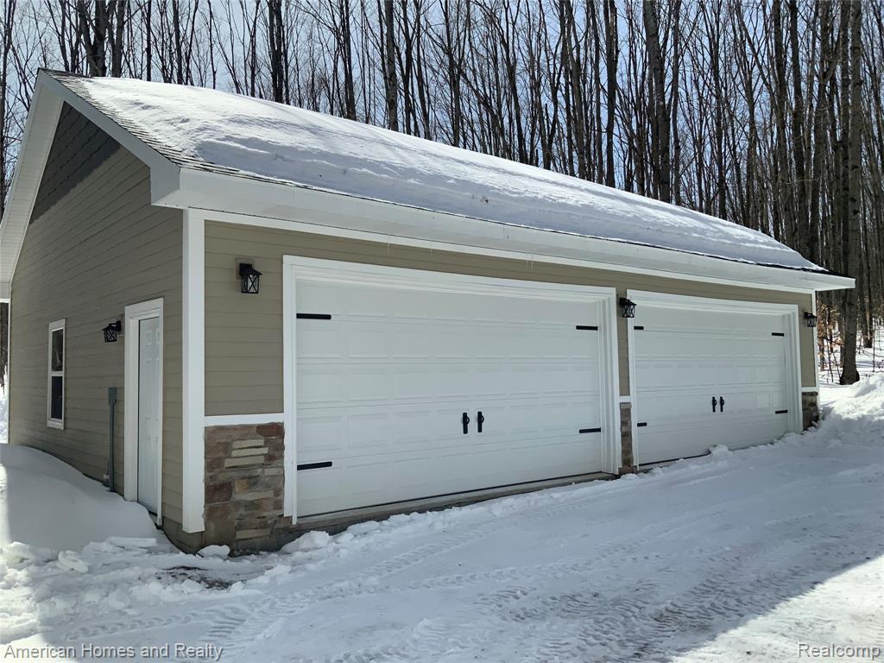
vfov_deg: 48.2
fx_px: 741
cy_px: 332
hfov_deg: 61.7
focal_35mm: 29
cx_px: 442
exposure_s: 1/3788
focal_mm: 3
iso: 20
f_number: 1.8
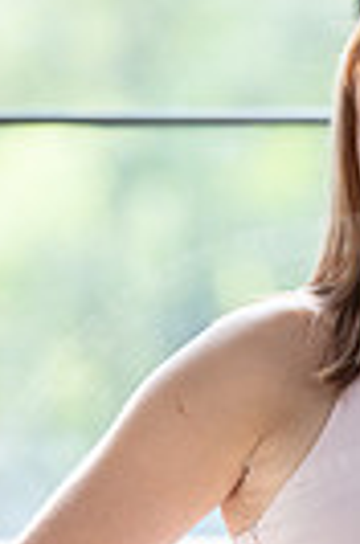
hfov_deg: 3.0
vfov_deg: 4.5
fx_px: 6906
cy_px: 712
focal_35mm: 458
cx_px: 475
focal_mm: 135
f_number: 2.5
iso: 160
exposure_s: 1/250
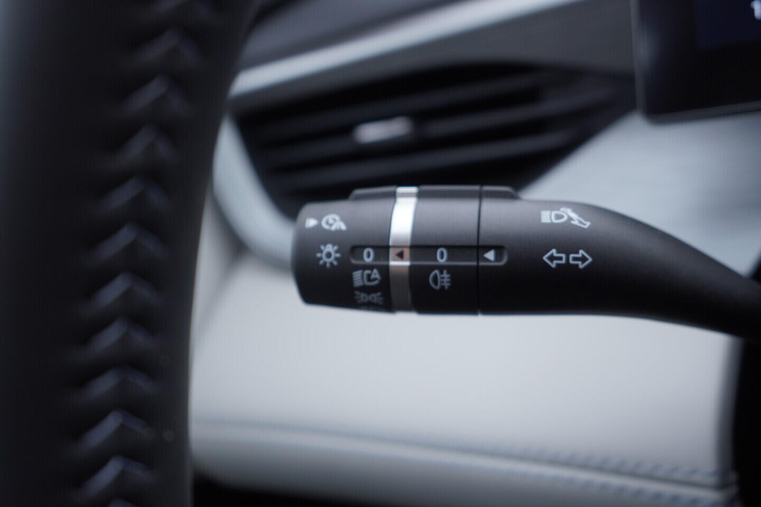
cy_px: 254
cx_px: 380
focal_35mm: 36
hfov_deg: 53.1
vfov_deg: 36.9
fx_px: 761
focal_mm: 24
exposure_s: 1/50
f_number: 3.2
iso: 125
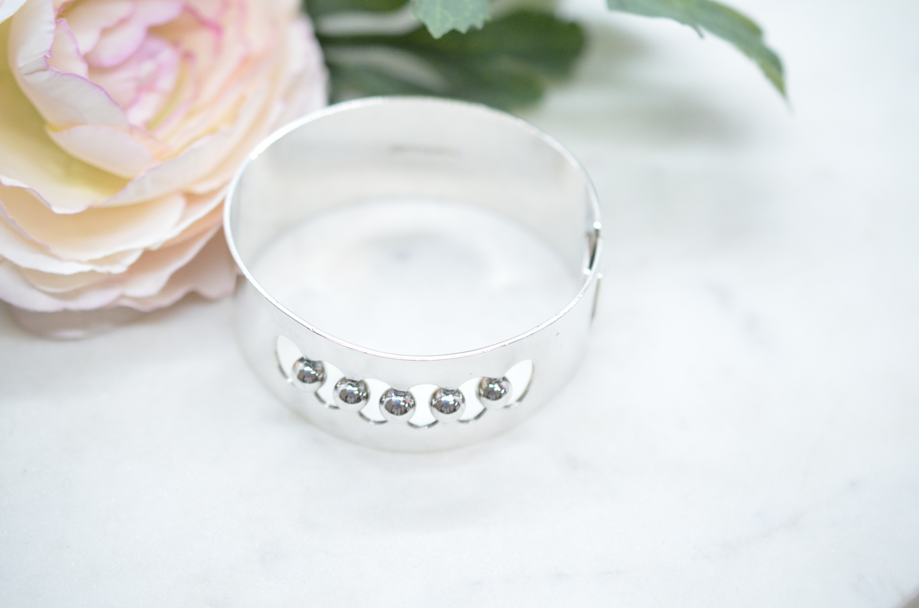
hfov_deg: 33.5
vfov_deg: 22.5
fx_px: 1528
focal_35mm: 60
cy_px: 304
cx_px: 460
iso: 2500
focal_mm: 40
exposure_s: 1/1600
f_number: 3.5
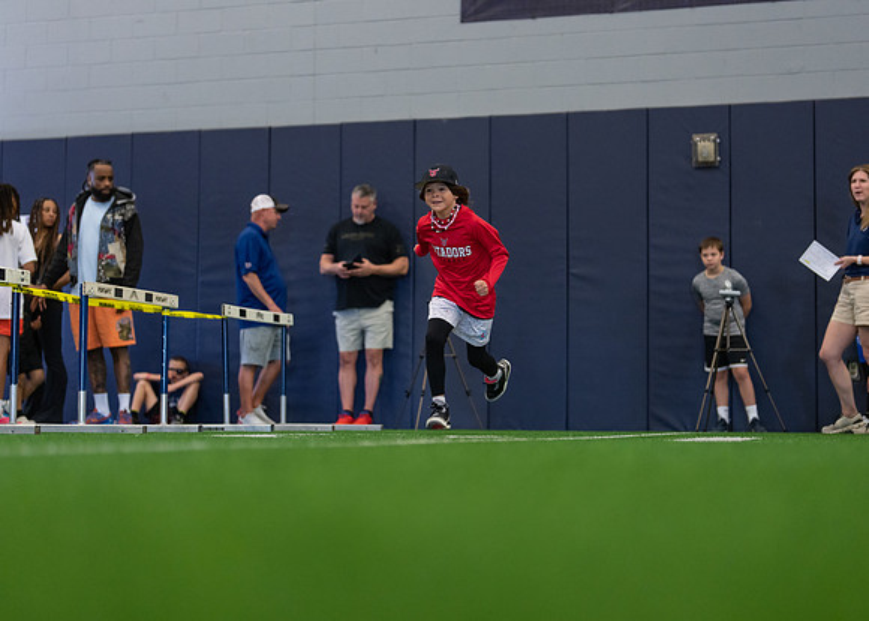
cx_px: 449
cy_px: 300
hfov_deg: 28.9
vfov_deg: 20.8
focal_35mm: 68
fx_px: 1687
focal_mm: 50
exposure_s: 1/1000
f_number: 1.3
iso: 1250
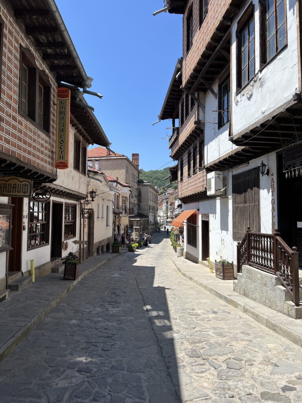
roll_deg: +1.7
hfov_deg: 53.1
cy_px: 202
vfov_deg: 67.3
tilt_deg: +0.2
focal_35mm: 26
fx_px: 302
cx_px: 151
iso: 50
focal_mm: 5.7
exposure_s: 1/3257
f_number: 1.5
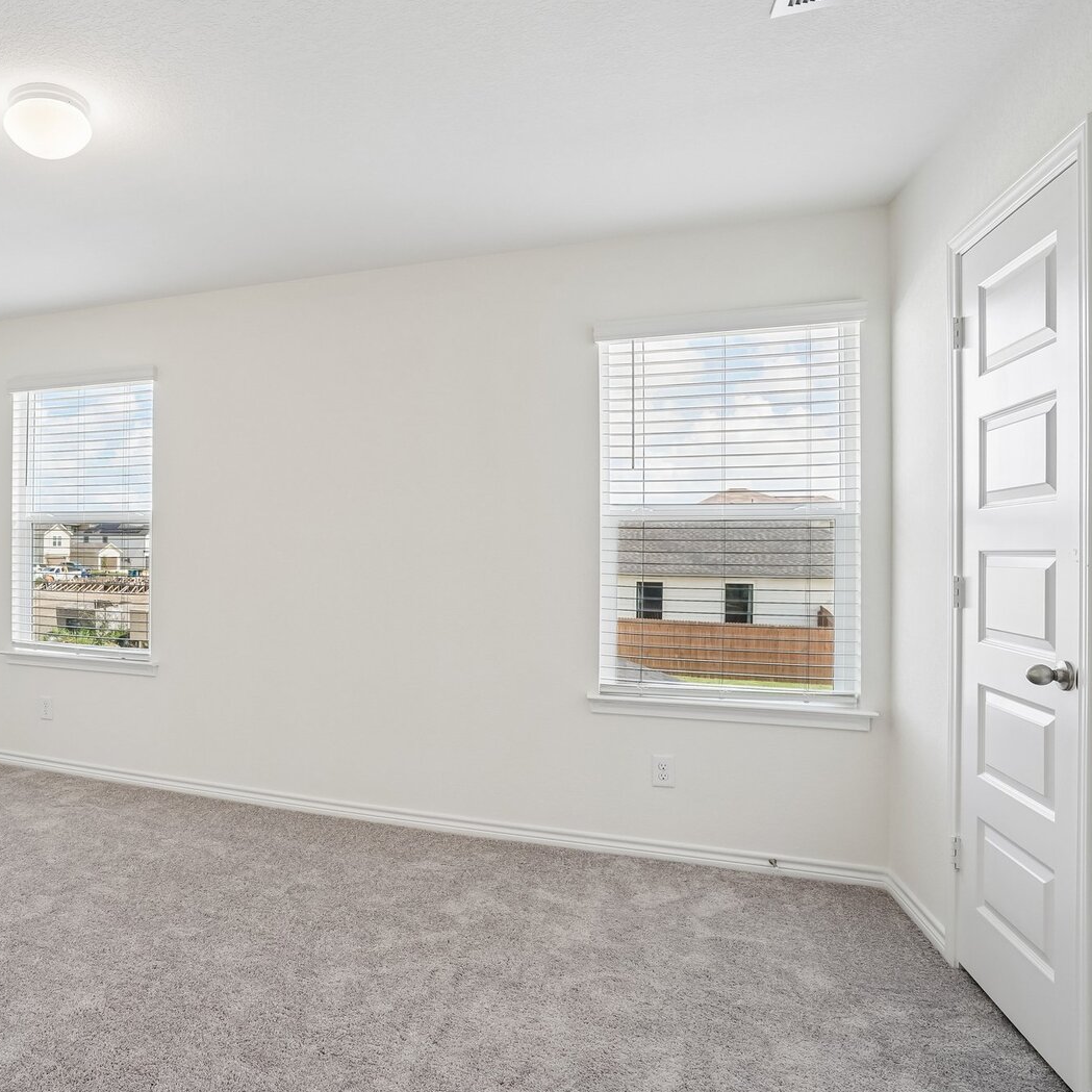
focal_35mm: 21
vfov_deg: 72.1
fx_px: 749
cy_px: 544
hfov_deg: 67.2
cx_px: 262
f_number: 9
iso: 400
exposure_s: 1/60
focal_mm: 16
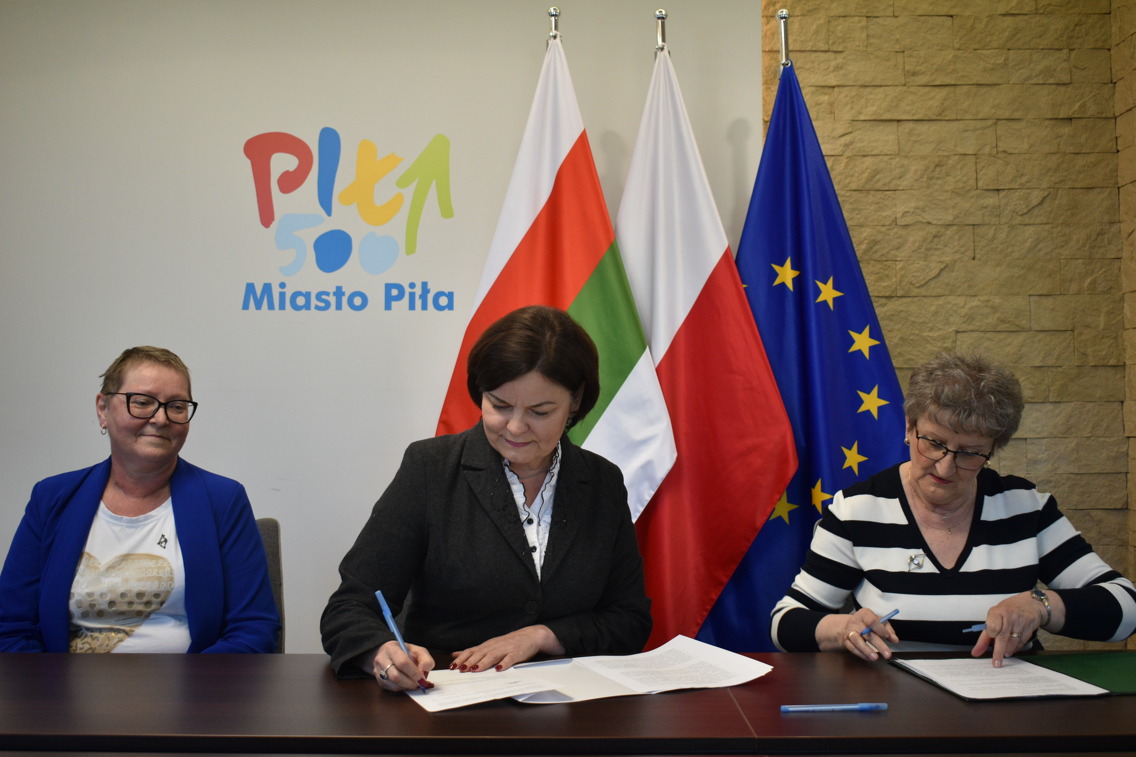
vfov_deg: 34.2
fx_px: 1231
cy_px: 378
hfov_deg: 49.6
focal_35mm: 39
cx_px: 568
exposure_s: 1/60
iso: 400
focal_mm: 26
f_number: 4
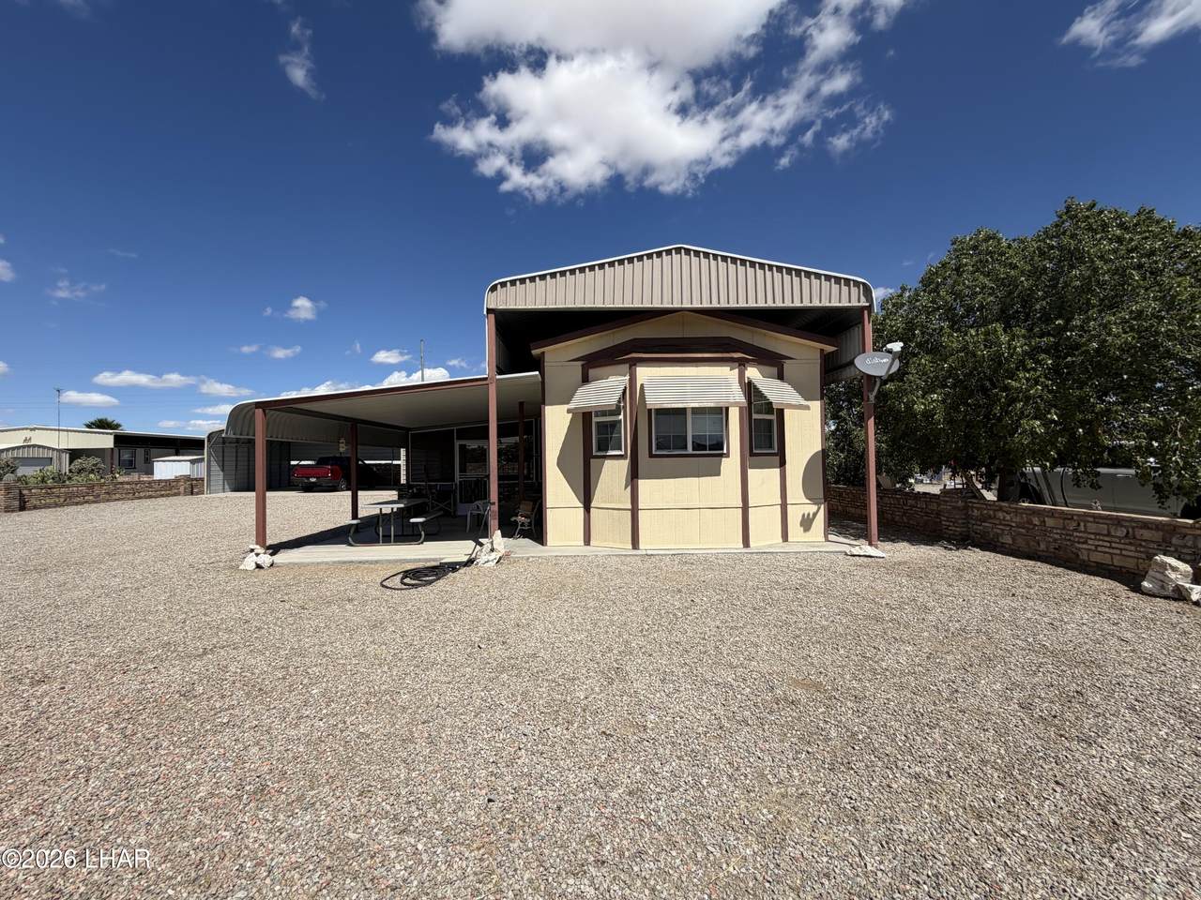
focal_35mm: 14
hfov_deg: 102.1
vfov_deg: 85.7
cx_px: 600
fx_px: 486
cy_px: 450
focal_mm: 2.22
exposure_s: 1/1189
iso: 20
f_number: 2.2
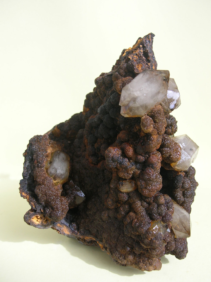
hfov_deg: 39.6
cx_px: 106
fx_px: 293
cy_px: 141
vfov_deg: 51.4
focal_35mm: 36
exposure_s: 1/56.1
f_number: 2.7
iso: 50
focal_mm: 6
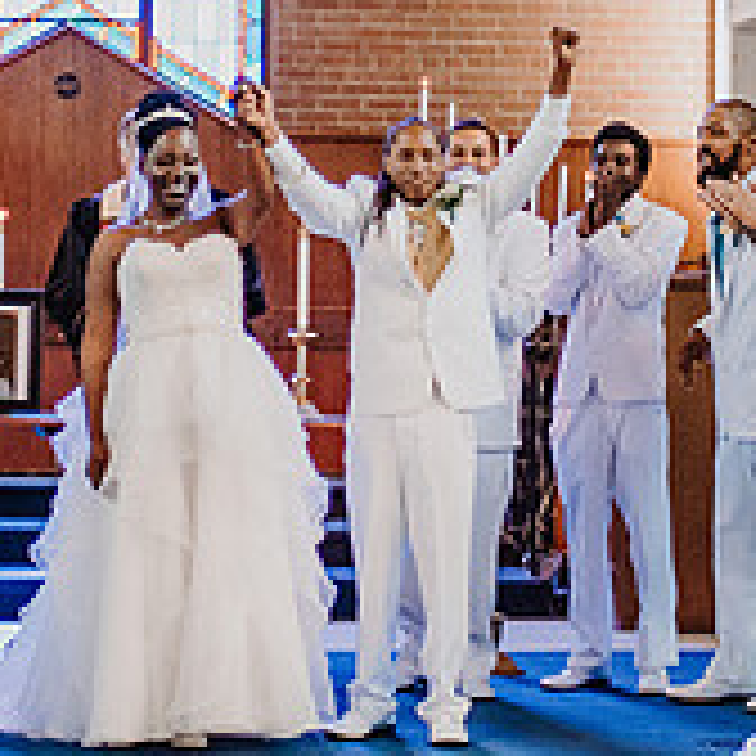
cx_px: 356
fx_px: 3583
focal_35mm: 145
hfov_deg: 12.0
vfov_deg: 12.0
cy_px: 250
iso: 2200
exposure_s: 1/1250
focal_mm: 35
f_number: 1.8
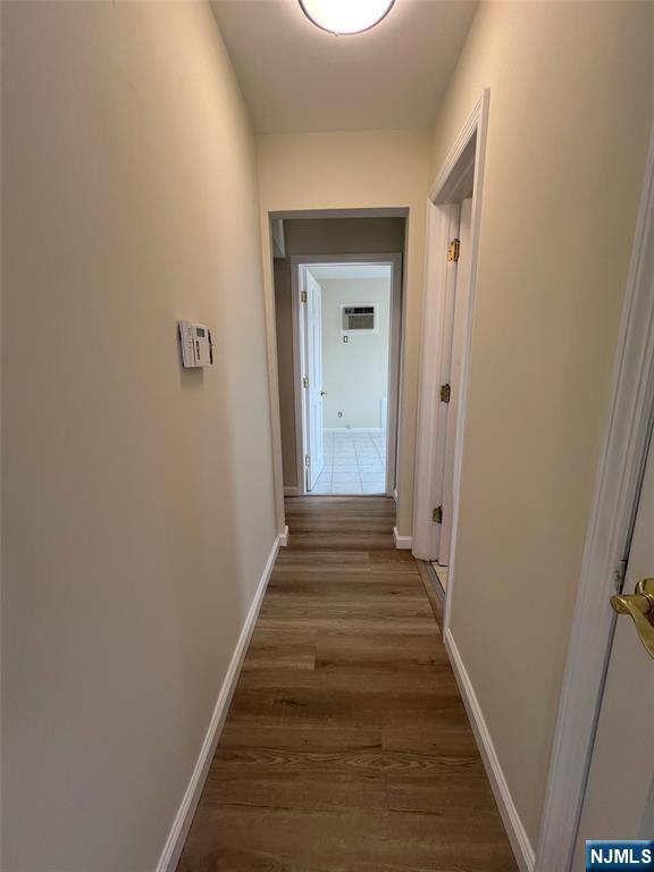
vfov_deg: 106.2
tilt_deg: -9.8
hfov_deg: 89.9
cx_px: 327
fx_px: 327
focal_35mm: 13
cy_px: 436
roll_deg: +2.2
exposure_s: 1/120
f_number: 1.8
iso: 32
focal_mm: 1.57
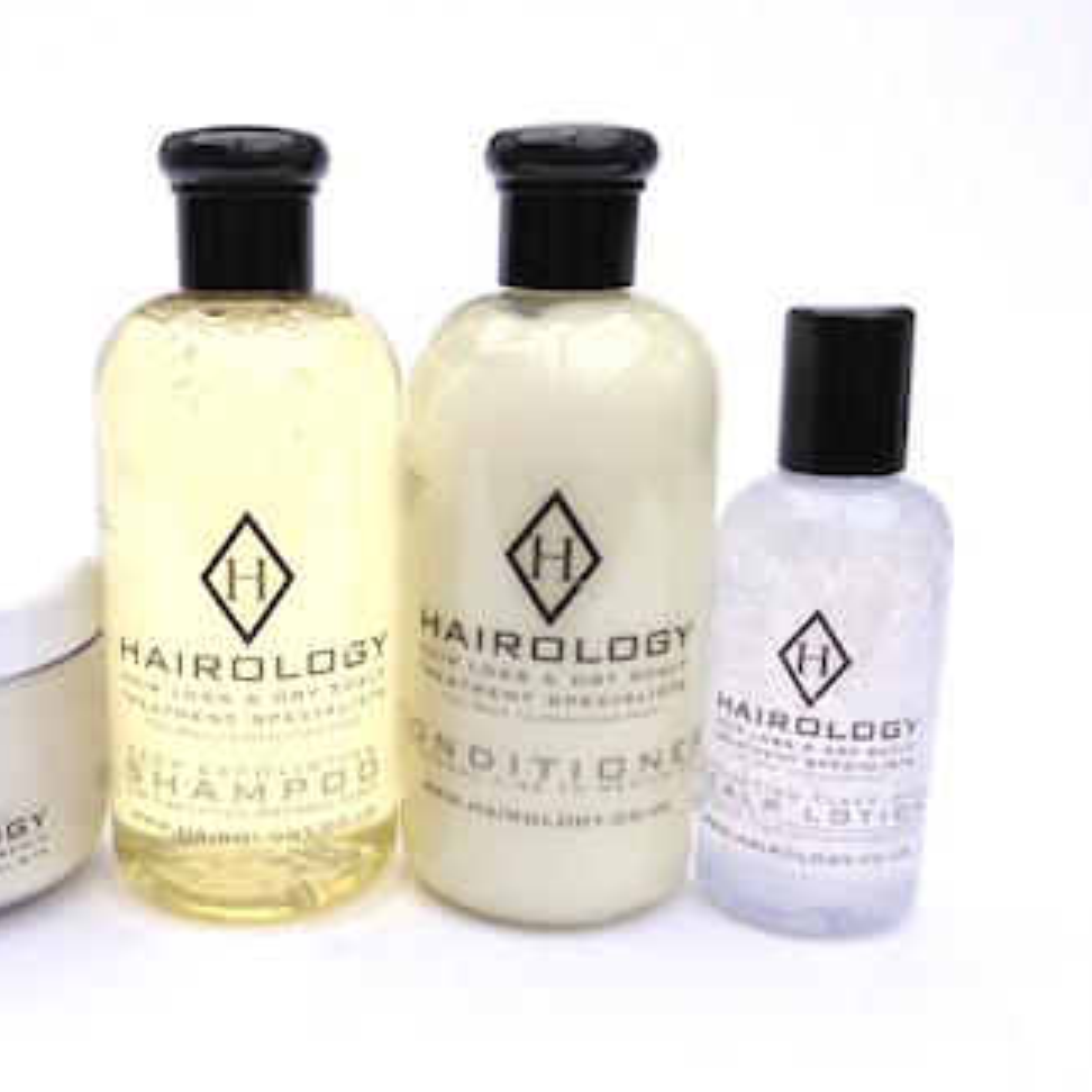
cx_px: 364
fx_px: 1535
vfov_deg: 39.2
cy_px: 559
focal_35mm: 43
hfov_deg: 38.7
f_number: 2.4
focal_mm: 4.28
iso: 50
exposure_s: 1/1151
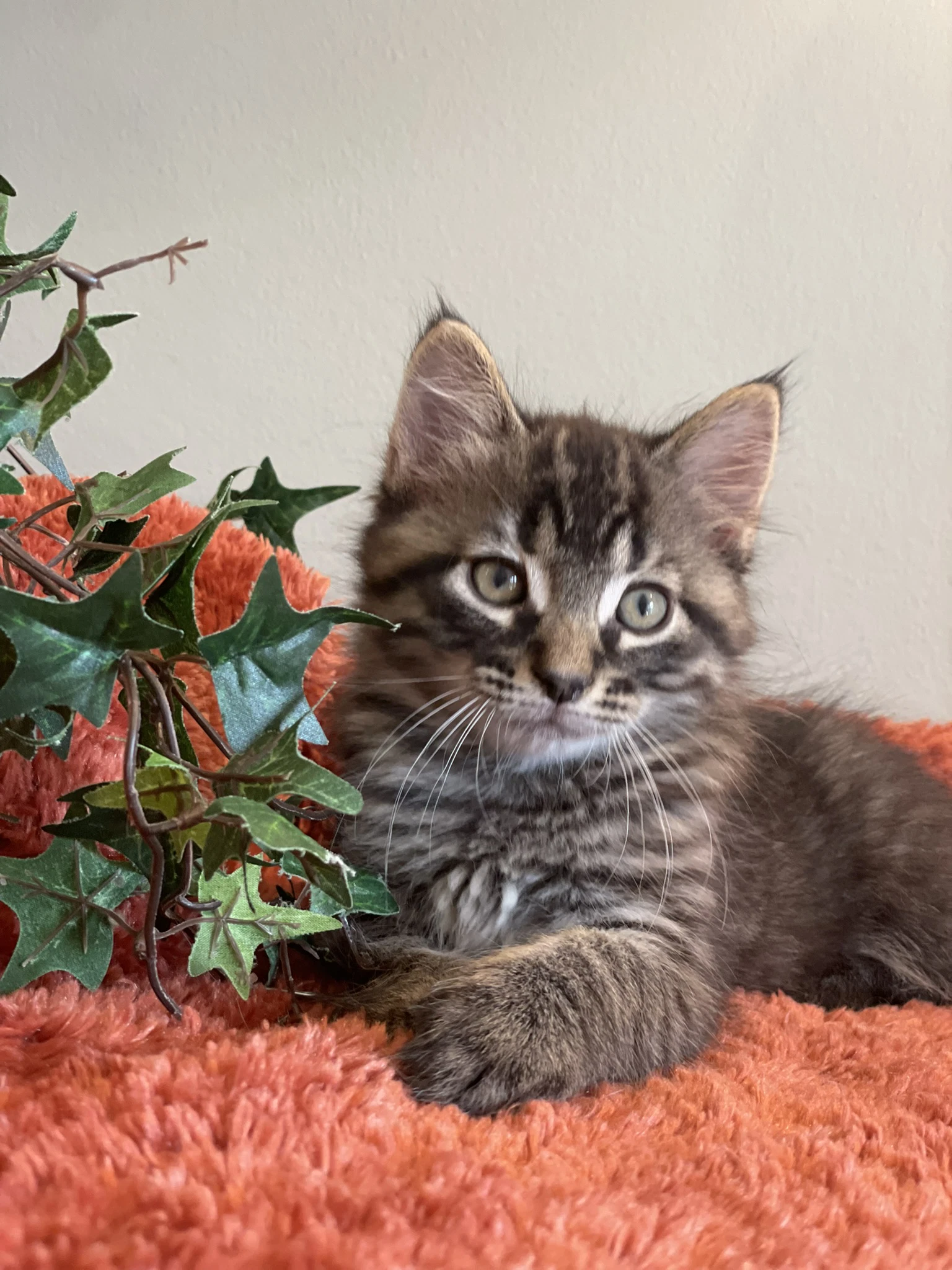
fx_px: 1907
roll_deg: -8.1
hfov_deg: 28.0
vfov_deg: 36.8
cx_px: 476
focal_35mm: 52
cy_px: 635
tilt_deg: -0.7
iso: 160
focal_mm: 6
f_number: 2
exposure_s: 1/60
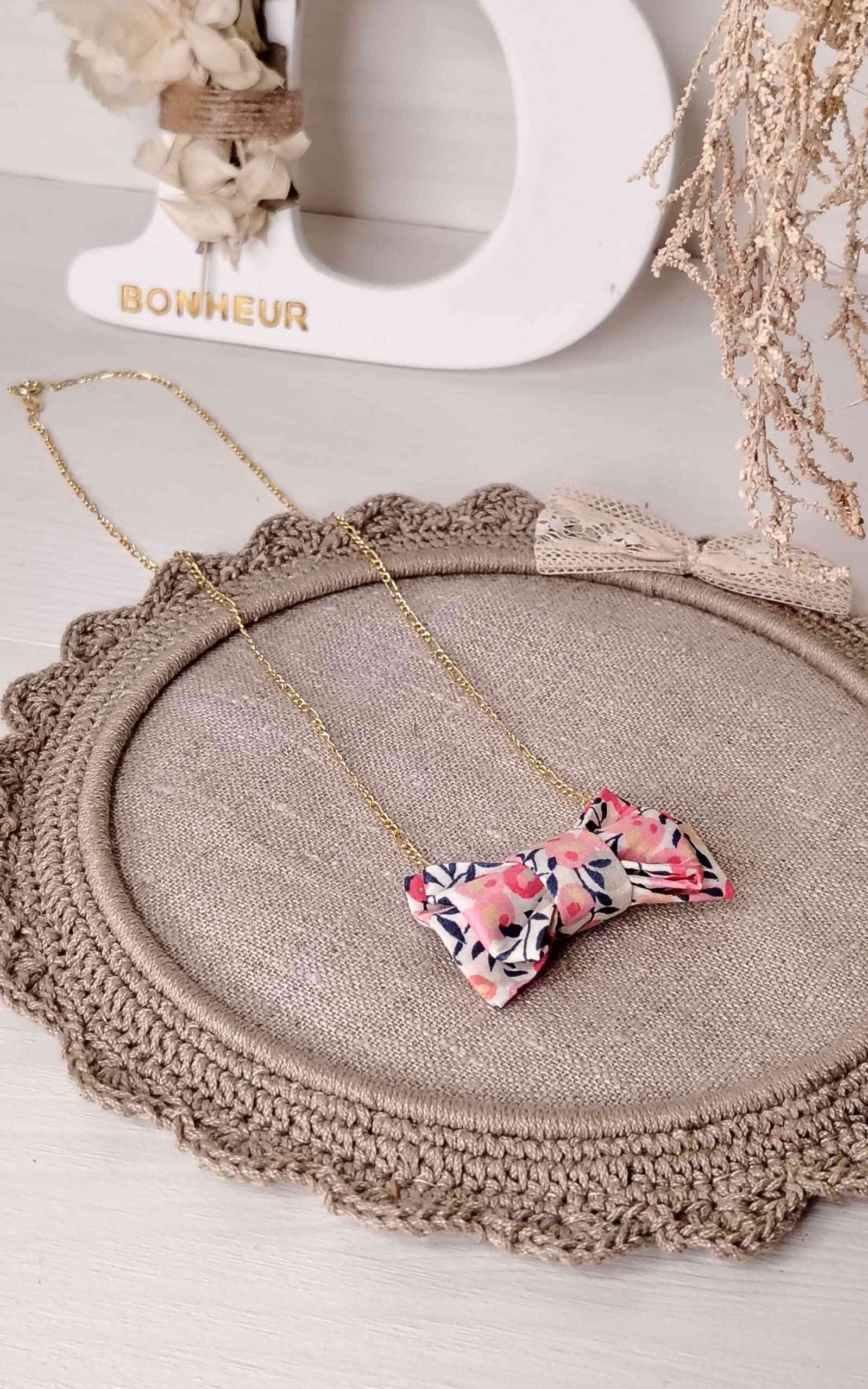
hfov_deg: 24.9
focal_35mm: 52
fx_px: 1968
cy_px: 695
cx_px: 395
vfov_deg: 38.9
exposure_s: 1/100
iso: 263
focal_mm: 5.25
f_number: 1.75
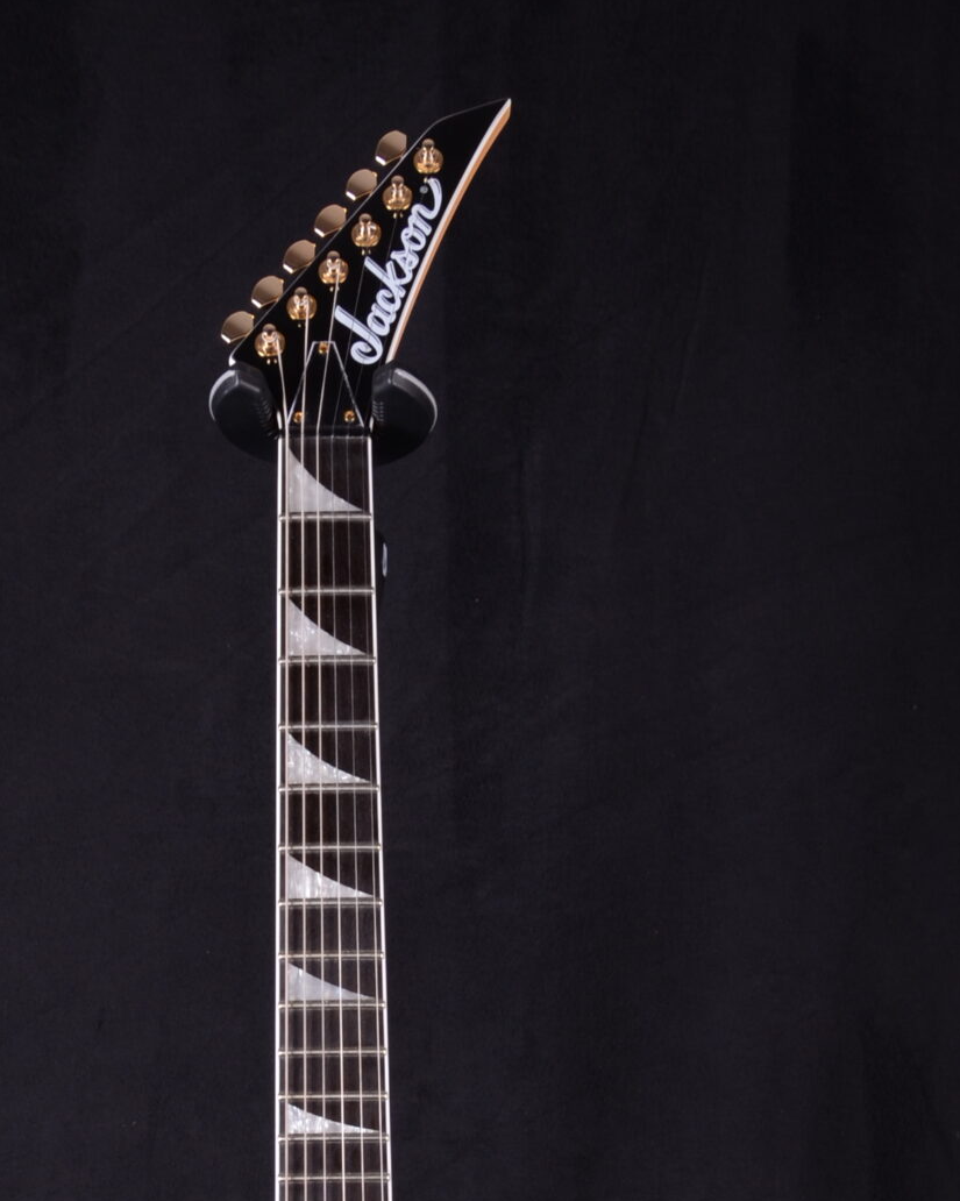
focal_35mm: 87
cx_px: 334
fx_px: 3097
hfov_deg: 17.6
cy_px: 1373
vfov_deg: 20.7
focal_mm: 25
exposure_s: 1/200
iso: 200
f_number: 11
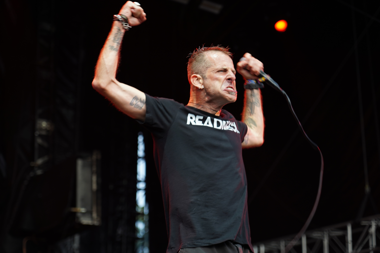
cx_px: 190
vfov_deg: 13.0
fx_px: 1108
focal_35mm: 105
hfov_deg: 19.5
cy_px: 126
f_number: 4
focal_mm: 105
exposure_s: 1/125
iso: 400
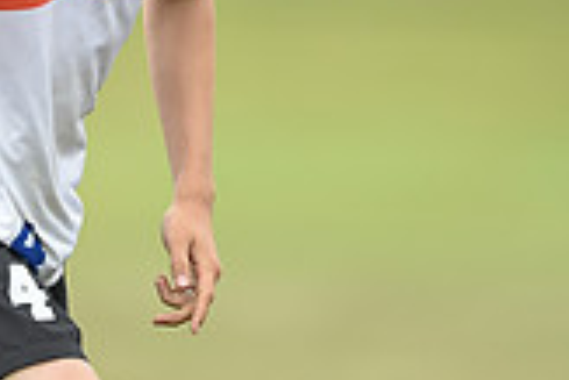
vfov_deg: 1.0
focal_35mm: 1419
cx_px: 199
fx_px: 22448
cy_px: -47
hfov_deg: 1.5
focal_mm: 400
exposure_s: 1/1250
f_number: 2.8
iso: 500
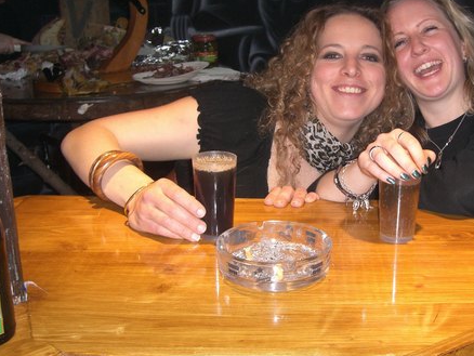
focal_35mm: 52
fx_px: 712
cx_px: 304
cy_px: 150
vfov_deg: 28.0
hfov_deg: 36.5
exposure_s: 1/60
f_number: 2.7
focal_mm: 6.2
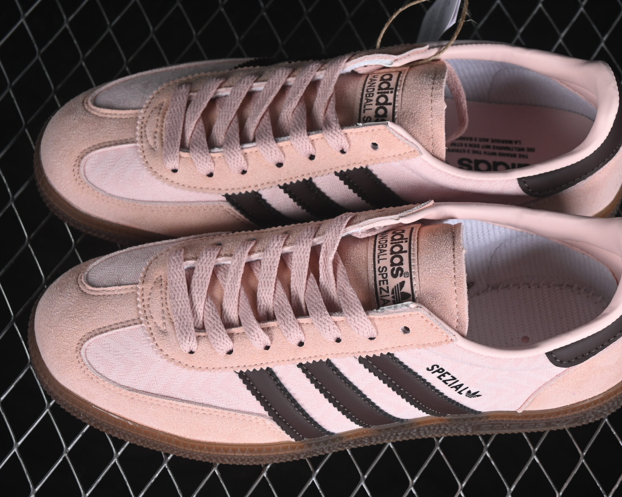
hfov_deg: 22.0
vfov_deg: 17.7
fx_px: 1602
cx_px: 340
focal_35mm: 87
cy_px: 251
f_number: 7.1
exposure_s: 1/80
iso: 160
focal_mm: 50
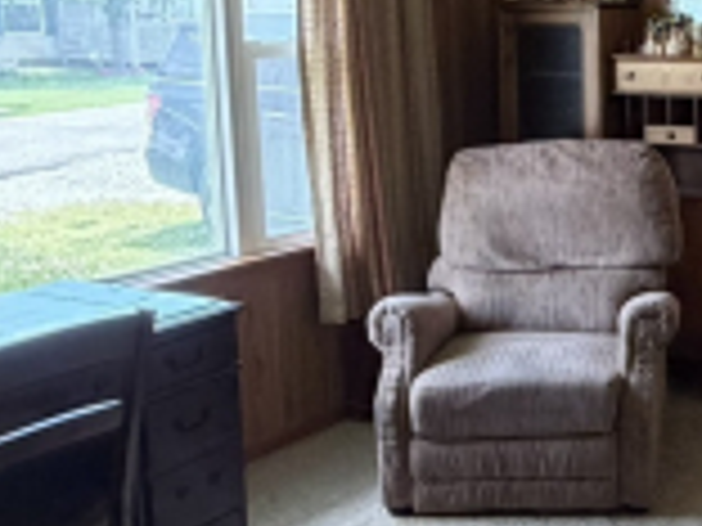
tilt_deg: -9.4
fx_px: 1217
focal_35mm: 60
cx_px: 772
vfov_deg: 24.3
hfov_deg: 29.1
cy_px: 175
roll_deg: +0.3
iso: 320
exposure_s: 1/121
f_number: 2.2
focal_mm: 2.22
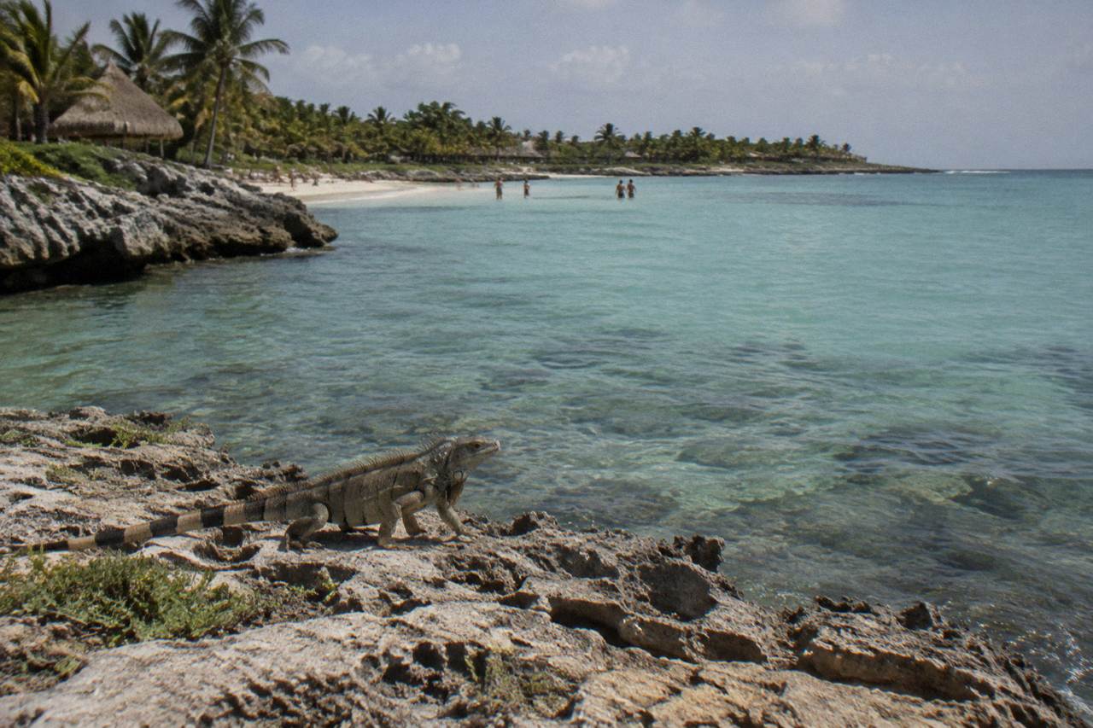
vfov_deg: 53.1
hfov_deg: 73.8
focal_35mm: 24
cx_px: 546
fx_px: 729
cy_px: 364
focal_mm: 24
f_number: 5.6
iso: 400
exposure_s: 1/640
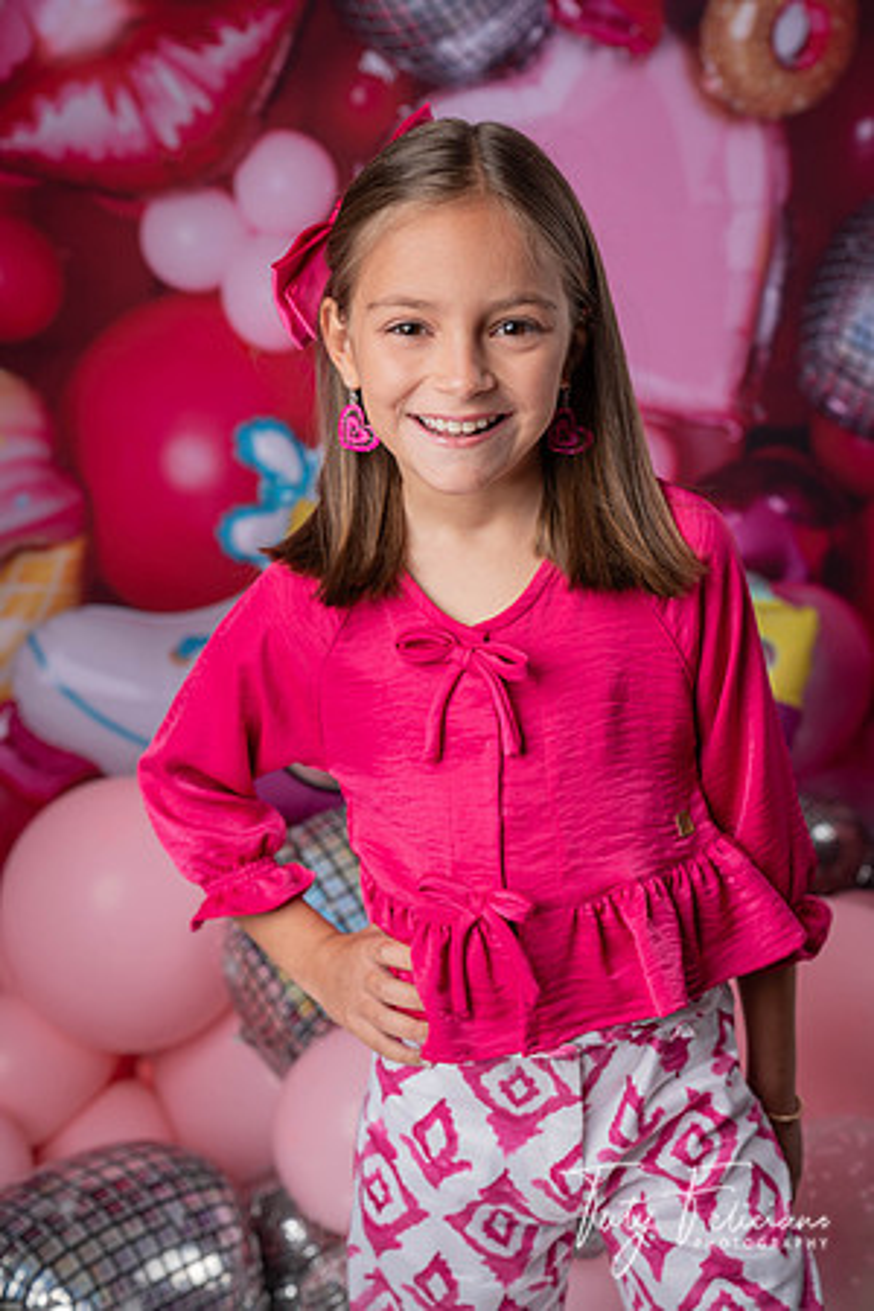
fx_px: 1821
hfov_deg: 27.0
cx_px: 437
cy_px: 656
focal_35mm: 50
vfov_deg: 39.6
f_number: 4.5
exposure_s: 1/100
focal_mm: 50
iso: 100
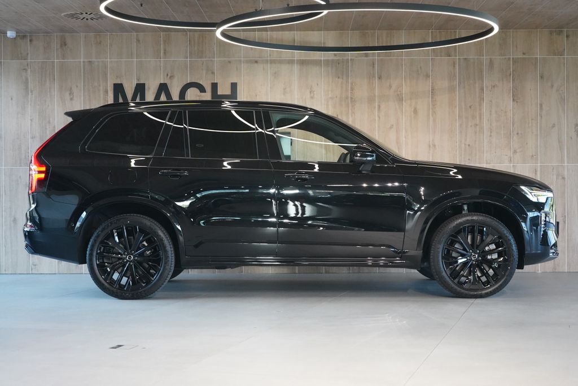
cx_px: 289
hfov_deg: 33.9
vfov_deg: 23.0
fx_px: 947
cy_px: 193
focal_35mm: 59
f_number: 5
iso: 8000
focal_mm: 59
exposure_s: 1/160
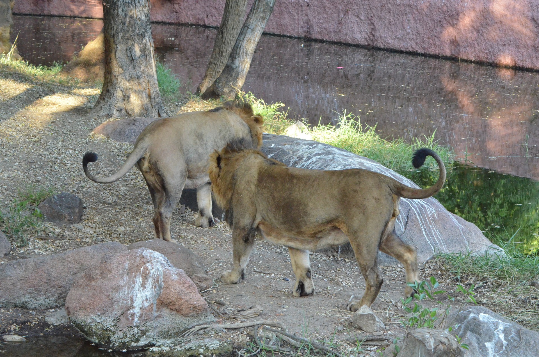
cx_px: 270
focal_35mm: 105
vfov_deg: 13.0
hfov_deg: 19.5
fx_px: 1569
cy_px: 178
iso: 4000
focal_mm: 70
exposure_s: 1/400
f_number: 8
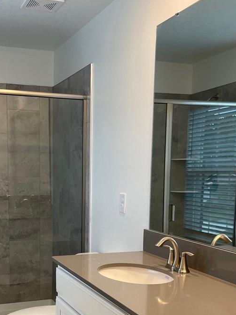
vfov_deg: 39.5
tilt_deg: -5.6
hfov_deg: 30.5
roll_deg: +1.1
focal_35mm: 47
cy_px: 230
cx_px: 68
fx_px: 427
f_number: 1.6
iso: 64
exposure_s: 1/60
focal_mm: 4.2
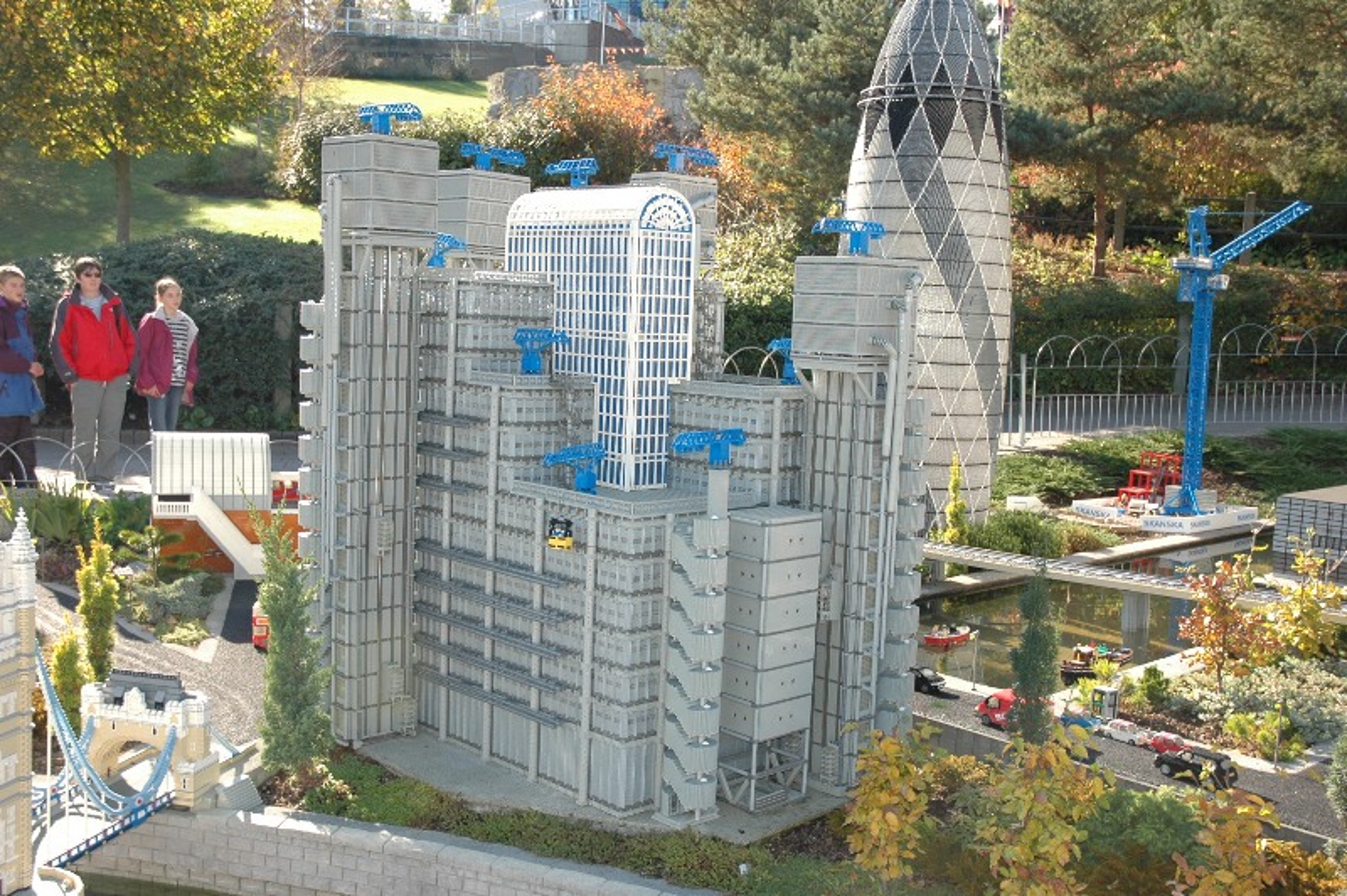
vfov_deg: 35.4
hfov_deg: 51.3
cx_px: 674
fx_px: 1402
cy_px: 448
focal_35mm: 38
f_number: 3.8
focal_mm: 25
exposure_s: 1/250
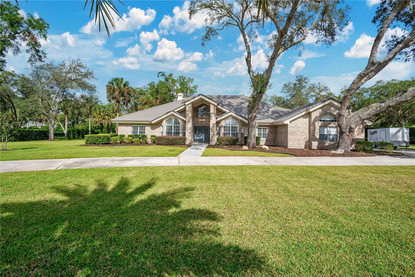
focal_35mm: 16
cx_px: 208
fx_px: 184
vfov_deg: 73.7
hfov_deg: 96.7
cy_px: 138
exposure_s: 1/200
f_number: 10
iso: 100
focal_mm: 16
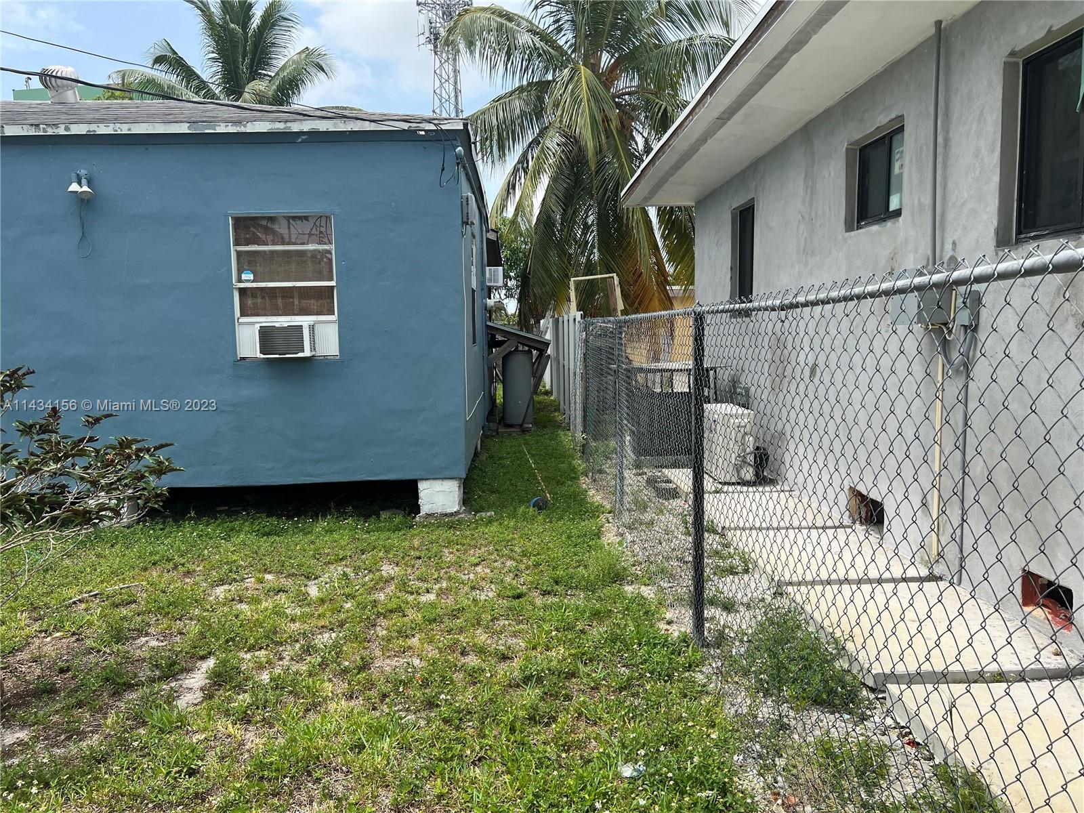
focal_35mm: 26
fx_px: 814
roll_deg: +0.6
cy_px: 406
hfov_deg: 67.3
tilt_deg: -5.8
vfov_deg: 53.1
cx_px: 542
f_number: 1.5
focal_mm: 5.7
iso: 50
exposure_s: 1/2632
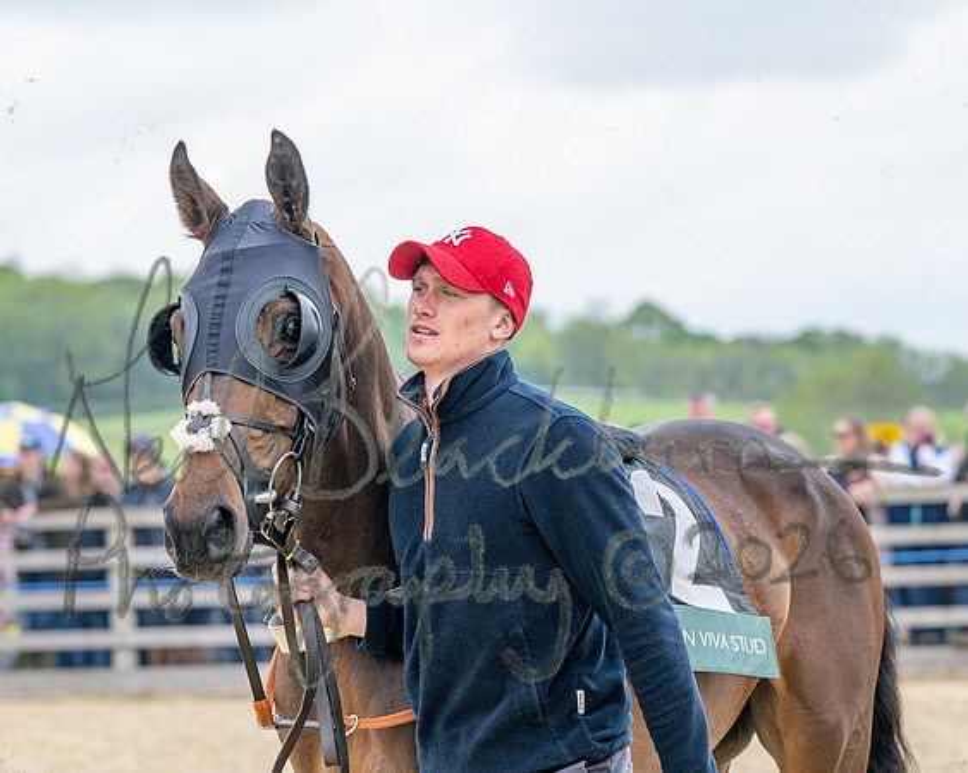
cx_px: 360
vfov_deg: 7.9
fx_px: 5632
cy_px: 319
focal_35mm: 197
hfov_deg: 9.8
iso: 400
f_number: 4
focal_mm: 98
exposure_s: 1/1000
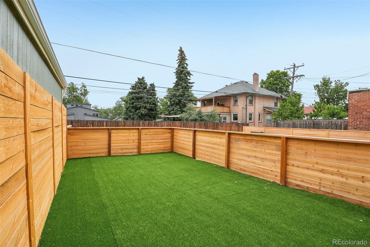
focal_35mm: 16
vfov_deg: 72.0
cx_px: 185
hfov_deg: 95.0
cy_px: 124
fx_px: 170
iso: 100
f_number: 8
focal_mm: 11
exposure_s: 1/500
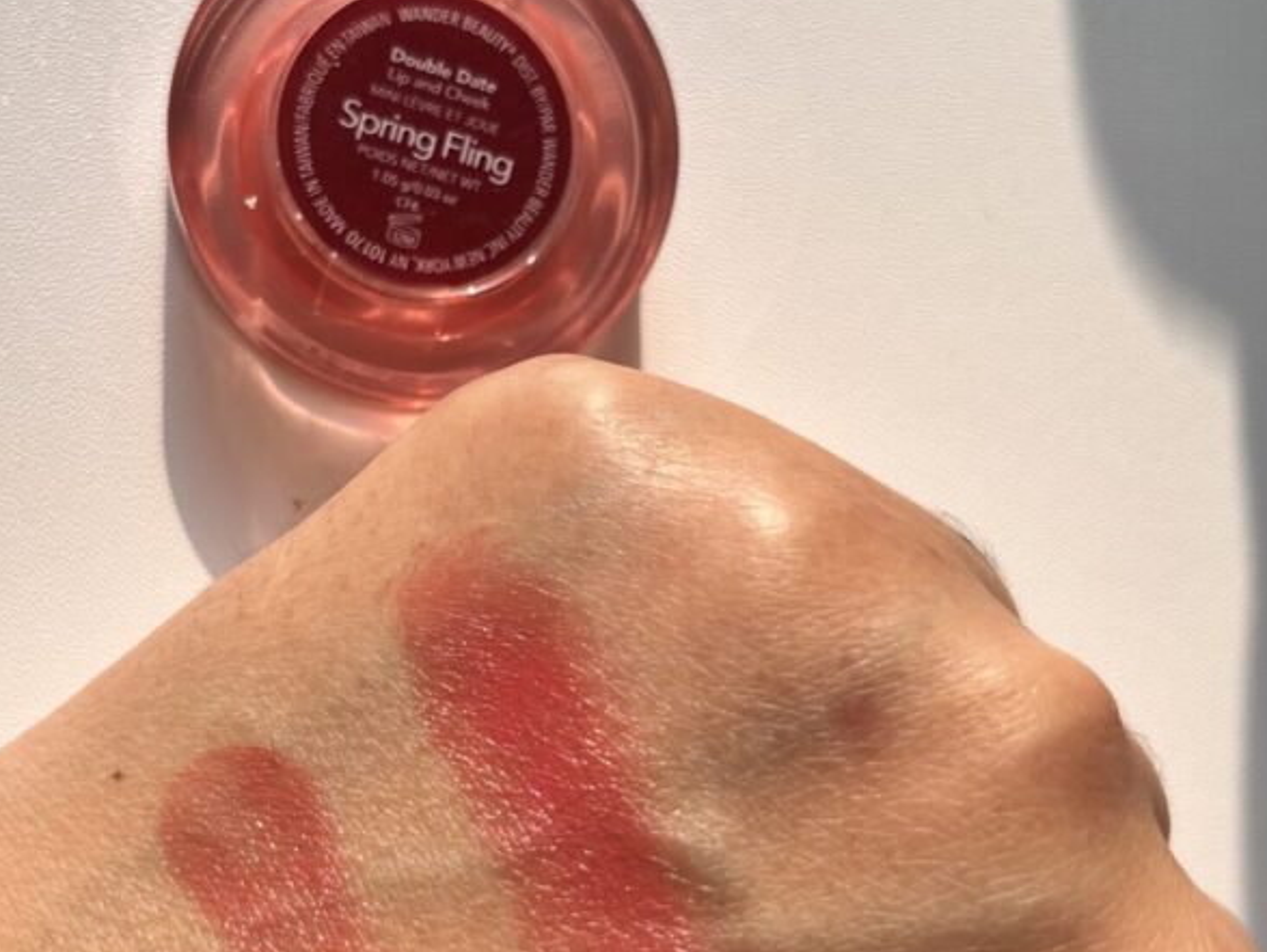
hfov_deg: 53.1
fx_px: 1245
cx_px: 449
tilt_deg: -76.8
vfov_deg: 41.7
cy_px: 558
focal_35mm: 34
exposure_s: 1/399
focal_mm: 5.1
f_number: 1.6
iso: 50
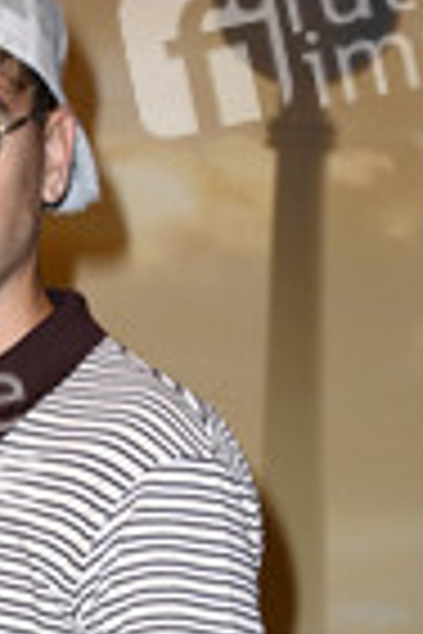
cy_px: 706
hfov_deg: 4.6
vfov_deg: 6.9
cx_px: -58
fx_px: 5234
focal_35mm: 297
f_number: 5.6
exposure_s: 1/250
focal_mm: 105
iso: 640
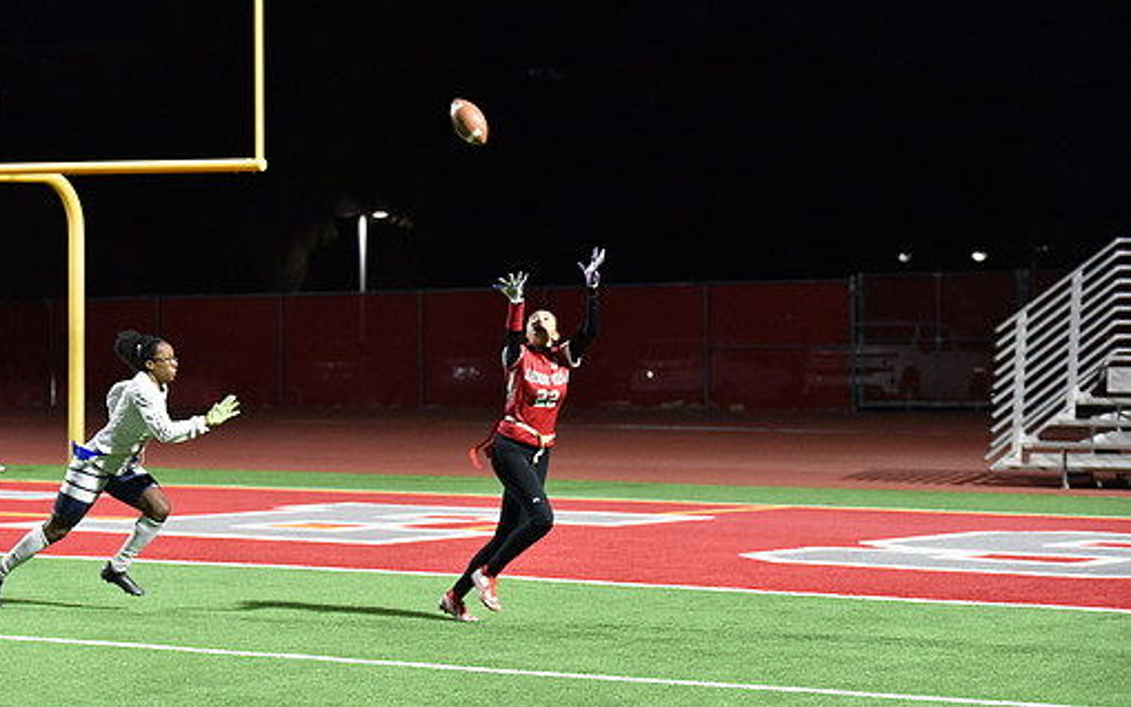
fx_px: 3760
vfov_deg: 10.7
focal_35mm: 122
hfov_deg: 17.1
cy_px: 370
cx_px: 491
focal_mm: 105
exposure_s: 1/640
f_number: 2.8
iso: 9000
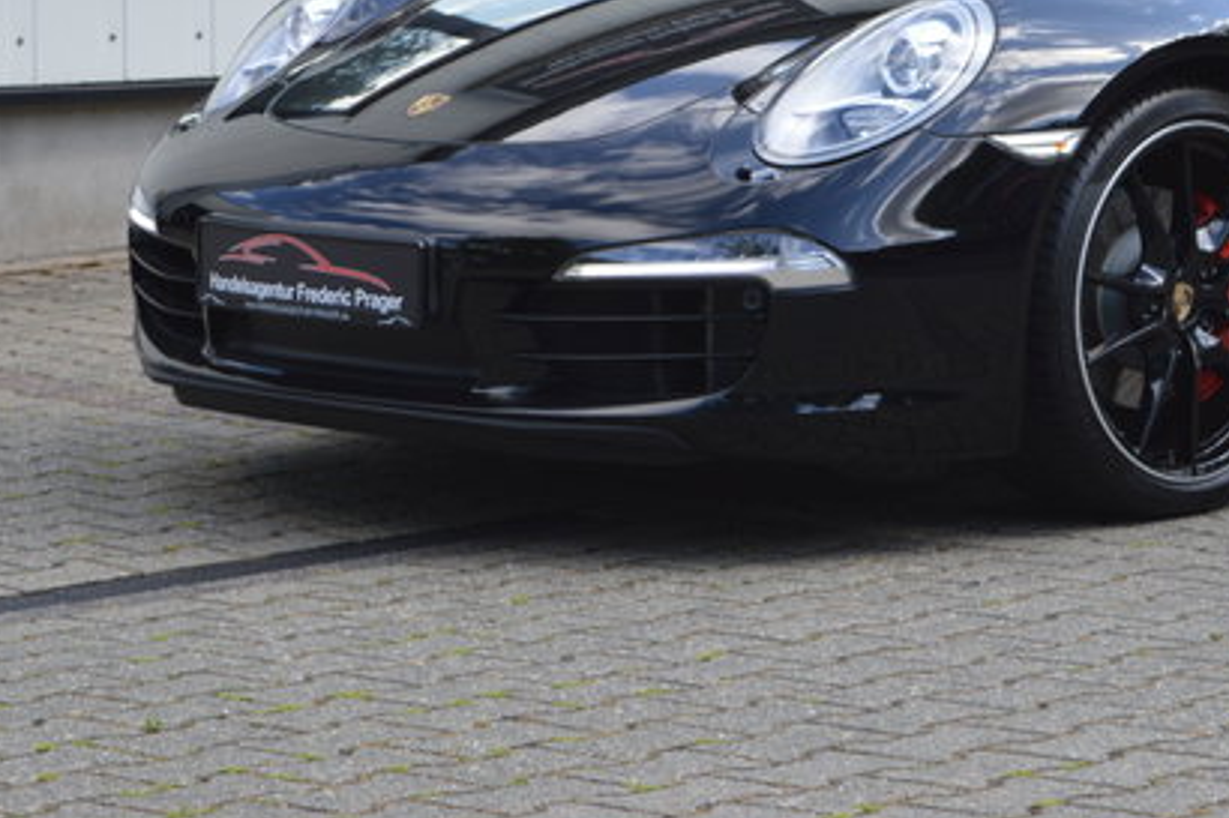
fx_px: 4607
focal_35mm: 135
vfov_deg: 10.1
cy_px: 64
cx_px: 1079
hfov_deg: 15.0
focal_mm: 48
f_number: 5.6
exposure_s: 1/125
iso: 100
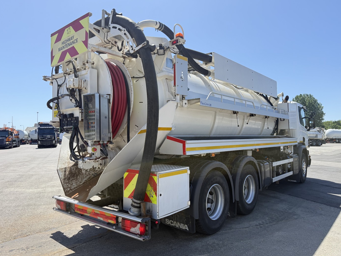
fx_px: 246
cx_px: 173
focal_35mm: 25
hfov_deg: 69.4
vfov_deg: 54.9
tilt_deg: +1.8
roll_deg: +0.0
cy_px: 131
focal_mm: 6.76
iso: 100
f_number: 1.78
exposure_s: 1/1855
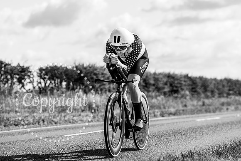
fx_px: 696
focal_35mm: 104
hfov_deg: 19.6
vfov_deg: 13.2
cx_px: 120
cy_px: 80
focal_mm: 104
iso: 100
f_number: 4
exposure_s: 1/1000
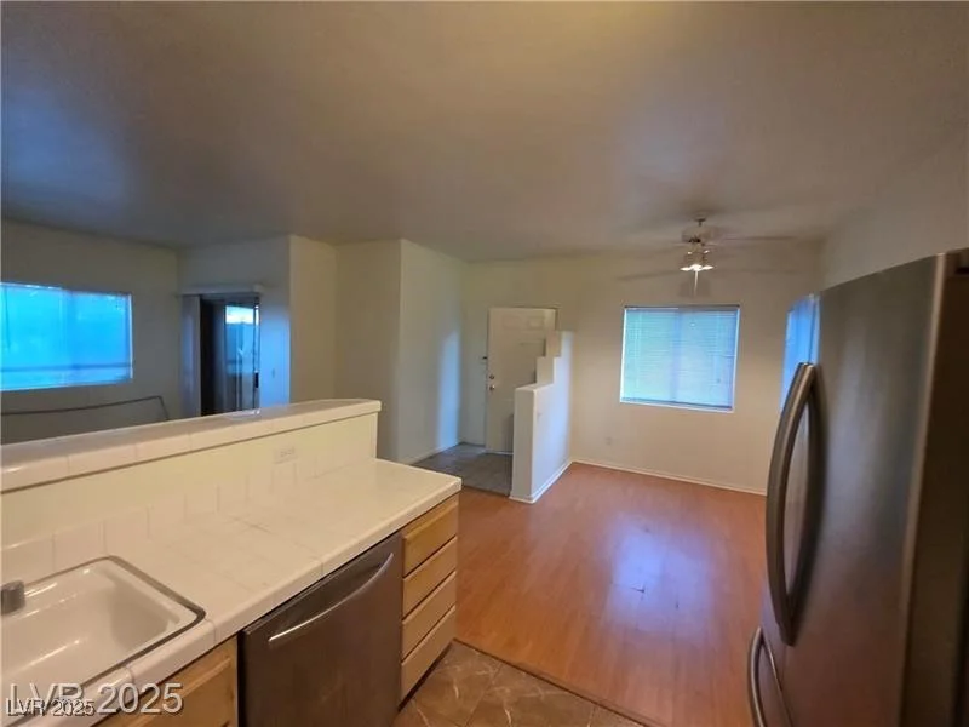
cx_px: 484
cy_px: 364
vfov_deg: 89.9
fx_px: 364
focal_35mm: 13
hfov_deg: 106.2
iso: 320
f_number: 1.9
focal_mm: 2.2
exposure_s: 1/60
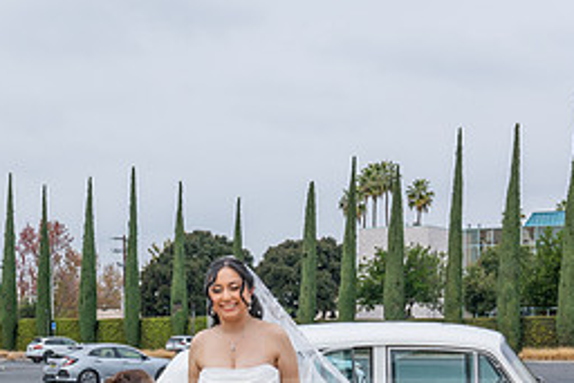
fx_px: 1308
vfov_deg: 15.9
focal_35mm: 82
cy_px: 484
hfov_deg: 24.7
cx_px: 202
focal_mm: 30
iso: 200
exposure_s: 1/200
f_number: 8
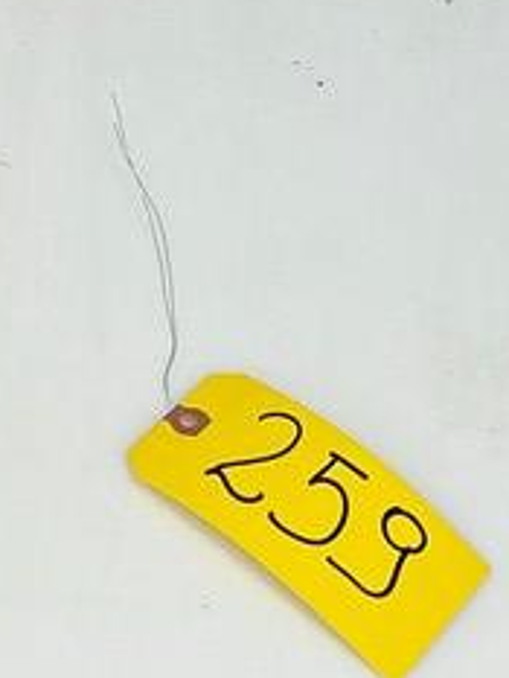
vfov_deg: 15.9
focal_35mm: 123
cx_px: 477
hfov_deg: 12.0
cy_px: 145
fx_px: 2409
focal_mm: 3
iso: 40
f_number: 1.8
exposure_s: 1/60
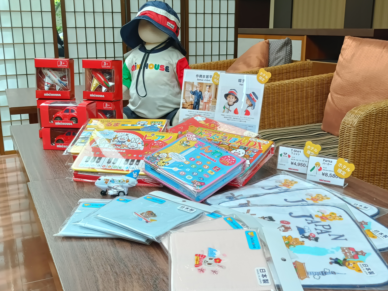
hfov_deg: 47.9
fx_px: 437
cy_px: 146
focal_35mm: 39
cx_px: 196
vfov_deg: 36.8
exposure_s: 1/60
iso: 160
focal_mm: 4.7
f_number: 1.7
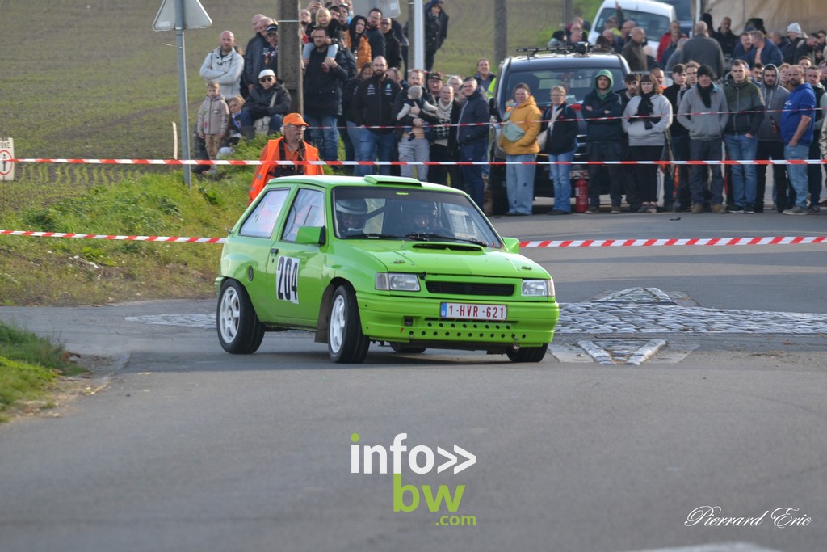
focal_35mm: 450
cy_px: 276
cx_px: 414
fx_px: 10338
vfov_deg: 3.1
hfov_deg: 4.6
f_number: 6
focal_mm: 300
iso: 450
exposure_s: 1/500
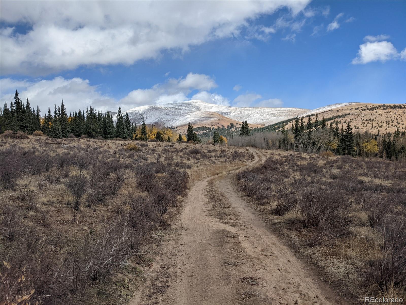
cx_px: 203
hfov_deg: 65.3
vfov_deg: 51.4
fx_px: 317
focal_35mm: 27
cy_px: 152
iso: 80
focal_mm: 4.38
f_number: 1.73
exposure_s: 1/5882
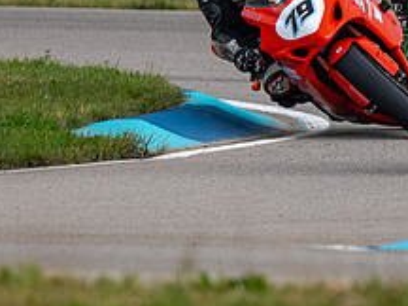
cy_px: 119
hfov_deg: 0.7
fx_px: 31222
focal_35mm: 2649
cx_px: 429
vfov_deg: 0.6
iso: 800
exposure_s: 1/1250
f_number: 6.3
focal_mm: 600
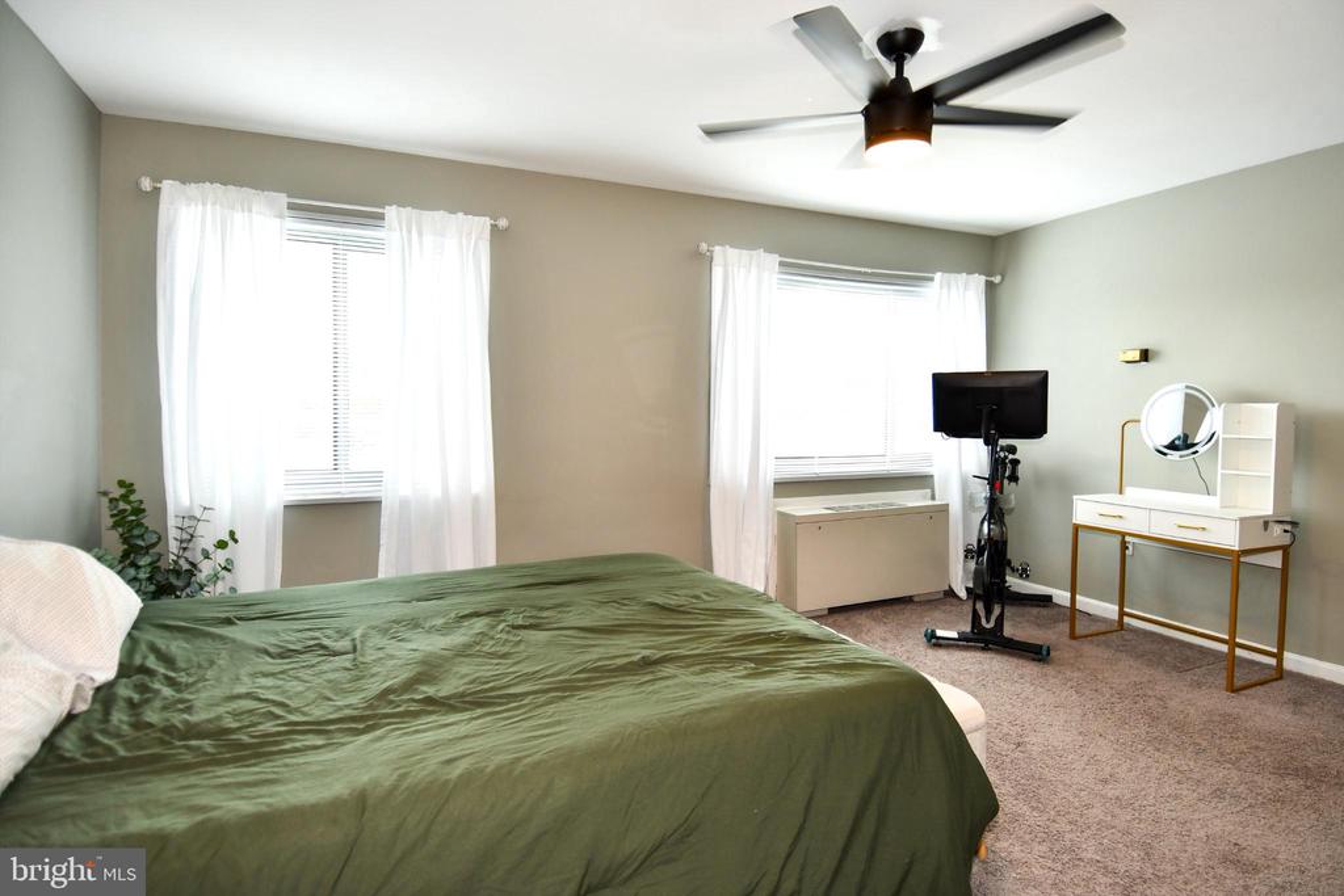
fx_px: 672
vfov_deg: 67.4
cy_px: 448
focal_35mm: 18
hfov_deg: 90.0
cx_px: 672
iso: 280
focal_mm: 12
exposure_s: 1/60
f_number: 4
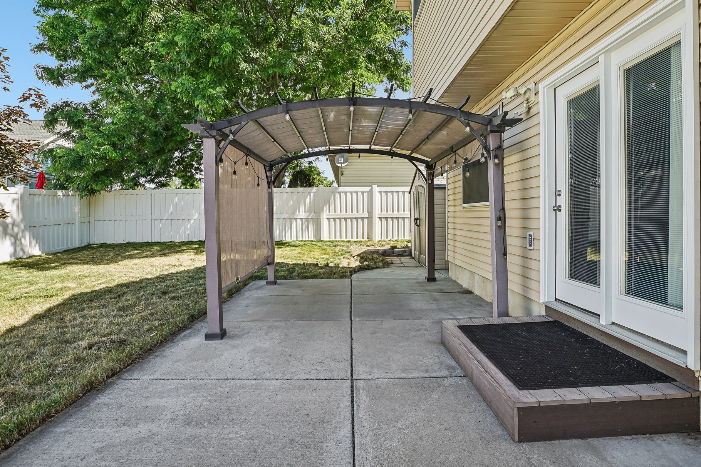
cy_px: 213
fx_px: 351
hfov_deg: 90.0
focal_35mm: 18
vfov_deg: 67.3
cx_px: 345
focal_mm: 16
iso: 100
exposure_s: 1/80
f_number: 8
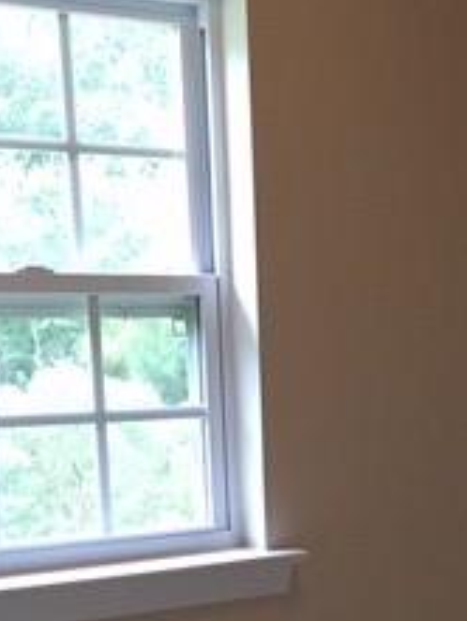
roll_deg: +1.1
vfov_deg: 21.8
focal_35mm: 84
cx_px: 391
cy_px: 711
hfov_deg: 17.4
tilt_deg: -15.3
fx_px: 1510
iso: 50
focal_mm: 4.15
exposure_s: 1/30
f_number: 2.2
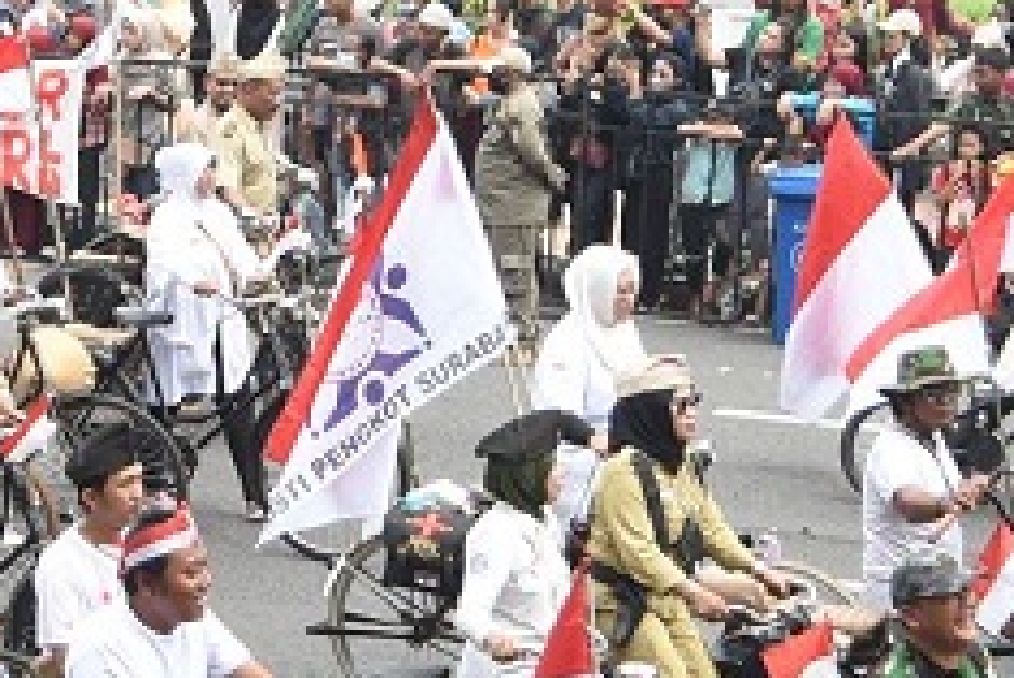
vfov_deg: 9.9
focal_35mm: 138
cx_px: 324
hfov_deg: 14.8
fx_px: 3889
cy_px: 548
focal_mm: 18
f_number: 2.8
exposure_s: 1/800
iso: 125
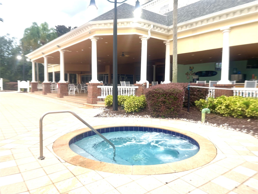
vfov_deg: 54.9
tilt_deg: -3.4
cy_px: 97
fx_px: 186
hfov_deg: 69.4
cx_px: 129
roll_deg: -0.3
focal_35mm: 25
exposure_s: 1/201
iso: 32
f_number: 1.6
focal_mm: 5.1
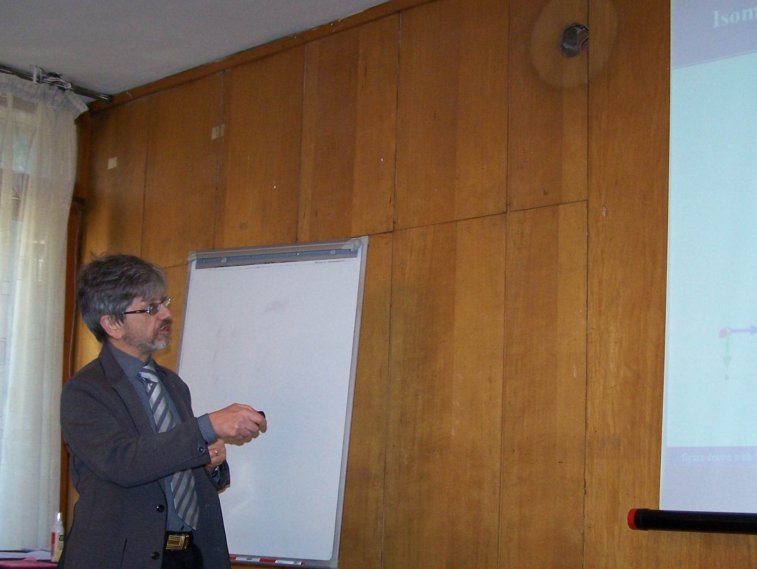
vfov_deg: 26.4
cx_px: 383
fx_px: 1203
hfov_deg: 34.9
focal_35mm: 55
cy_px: 379
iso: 160
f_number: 2.8
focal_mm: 6.3
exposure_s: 1/60
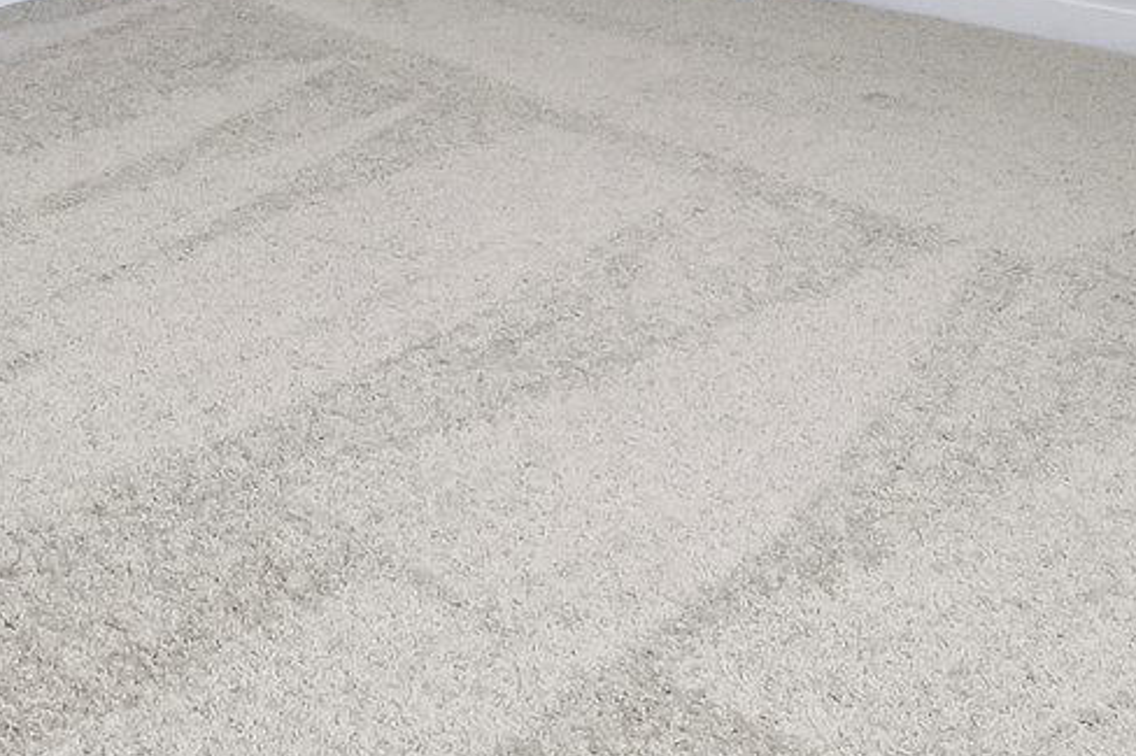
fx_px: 1987
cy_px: -680
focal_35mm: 63
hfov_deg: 31.2
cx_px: 251
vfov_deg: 17.0
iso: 400
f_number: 8
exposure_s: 1/40
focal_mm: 10
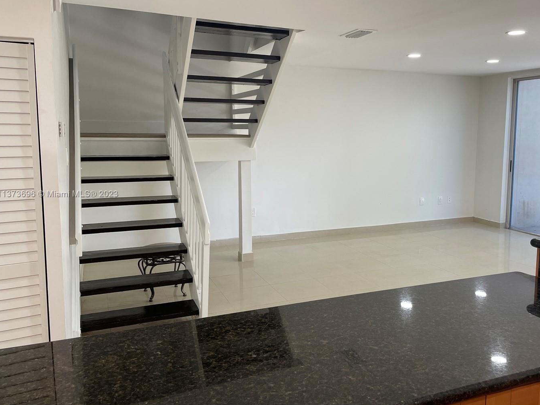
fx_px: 484
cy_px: 194
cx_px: 311
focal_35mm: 31
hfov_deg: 58.1
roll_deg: -0.1
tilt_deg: -6.8
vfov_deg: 45.4
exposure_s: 1/120
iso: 64
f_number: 1.6
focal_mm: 4.2
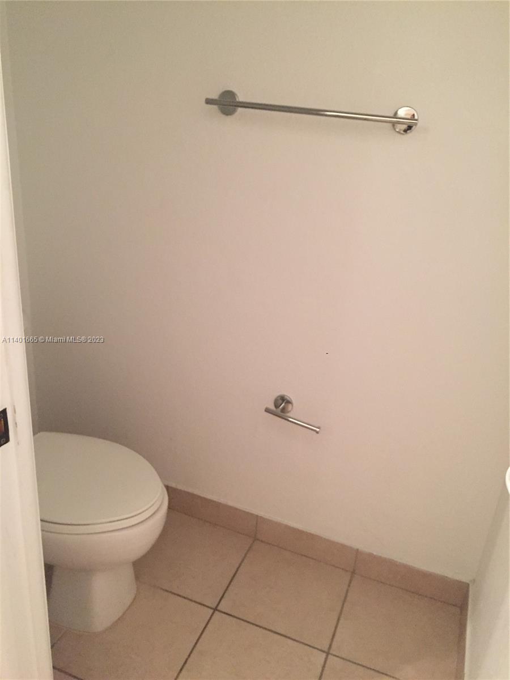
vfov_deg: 61.7
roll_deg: -4.9
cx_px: 255
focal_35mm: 29
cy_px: 340
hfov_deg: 48.2
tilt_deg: -22.8
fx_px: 570
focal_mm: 4.15
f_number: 2.2
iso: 250
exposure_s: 1/17
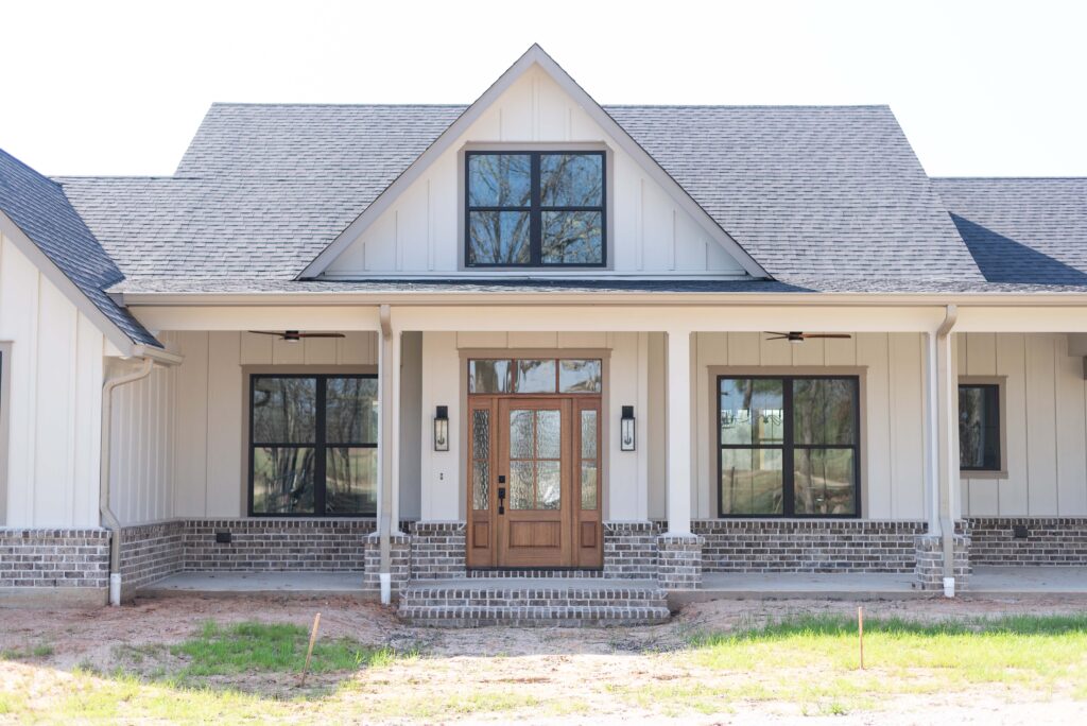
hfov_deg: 39.6
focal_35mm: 50
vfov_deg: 27.0
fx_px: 1511
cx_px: 544
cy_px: 363
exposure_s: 1/2000
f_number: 2.2
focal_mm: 50
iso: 200
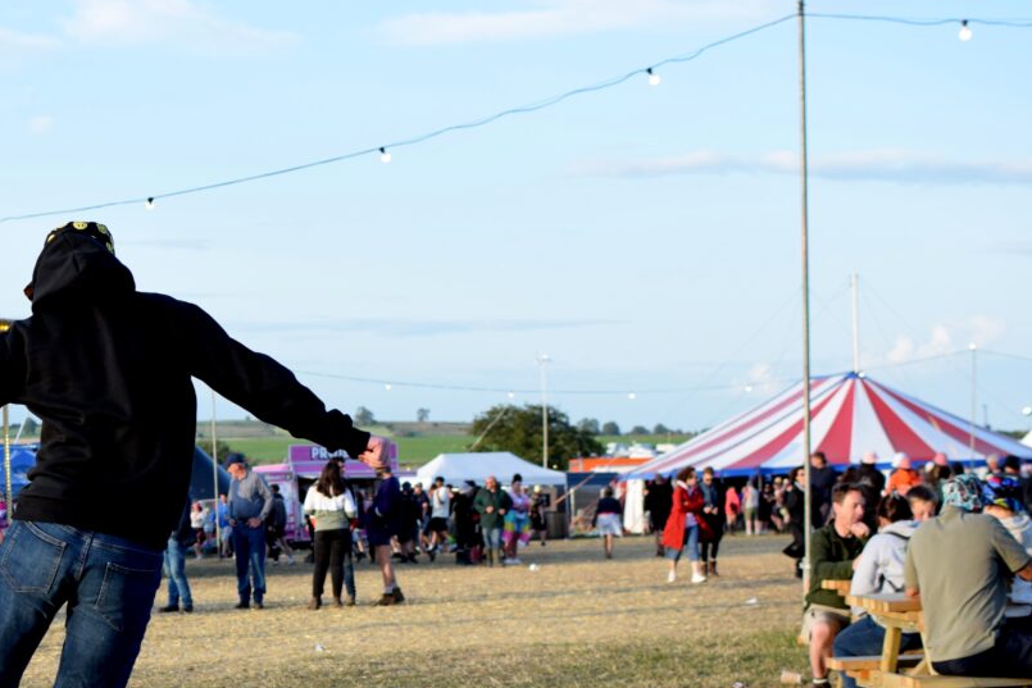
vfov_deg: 14.5
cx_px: 124
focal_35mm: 94
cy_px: 514
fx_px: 2692
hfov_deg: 21.3
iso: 450
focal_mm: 35
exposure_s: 1/1000
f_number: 4
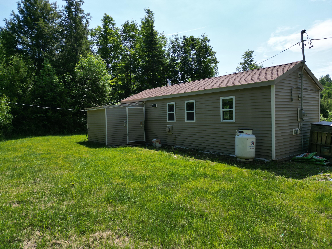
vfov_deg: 56.8
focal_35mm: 24
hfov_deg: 71.6
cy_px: 124
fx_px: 230
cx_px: 166
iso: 110
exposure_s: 1/3000
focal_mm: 6.72
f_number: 1.7
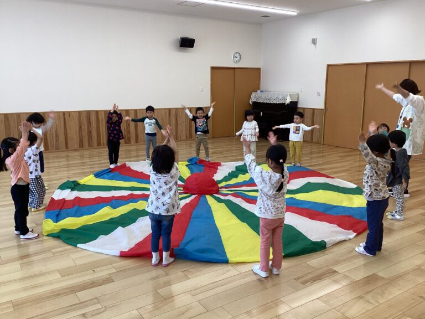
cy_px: 160
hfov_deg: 58.4
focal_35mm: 31
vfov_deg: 45.4
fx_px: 381
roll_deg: +0.0
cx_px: 212
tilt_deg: -11.7
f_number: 2.4
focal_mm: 3.3
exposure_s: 1/60
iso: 64
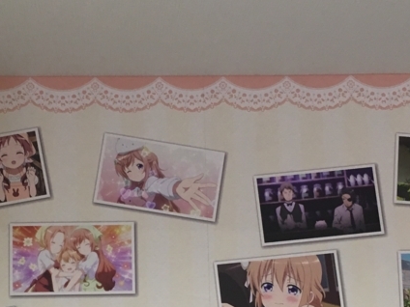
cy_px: 284
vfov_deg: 20.5
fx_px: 829
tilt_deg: +12.5
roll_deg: -1.4
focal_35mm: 70
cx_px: 133
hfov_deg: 27.6
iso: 40
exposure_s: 1/30
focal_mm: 4.15
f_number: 2.2
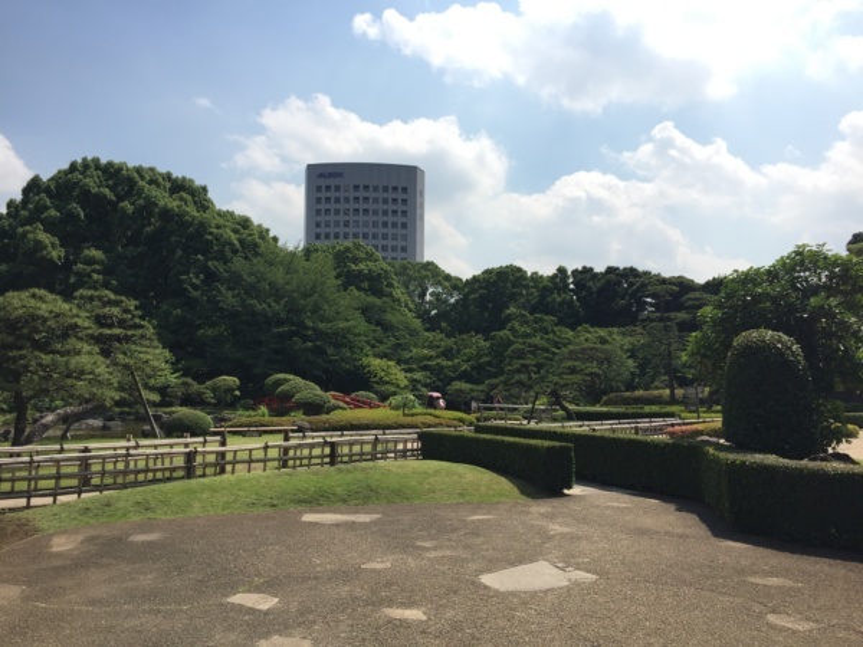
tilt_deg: +3.9
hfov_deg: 61.7
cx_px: 432
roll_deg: -0.7
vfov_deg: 48.2
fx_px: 723
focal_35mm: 29
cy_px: 324
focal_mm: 4.15
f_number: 2.2
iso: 32
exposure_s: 1/2326
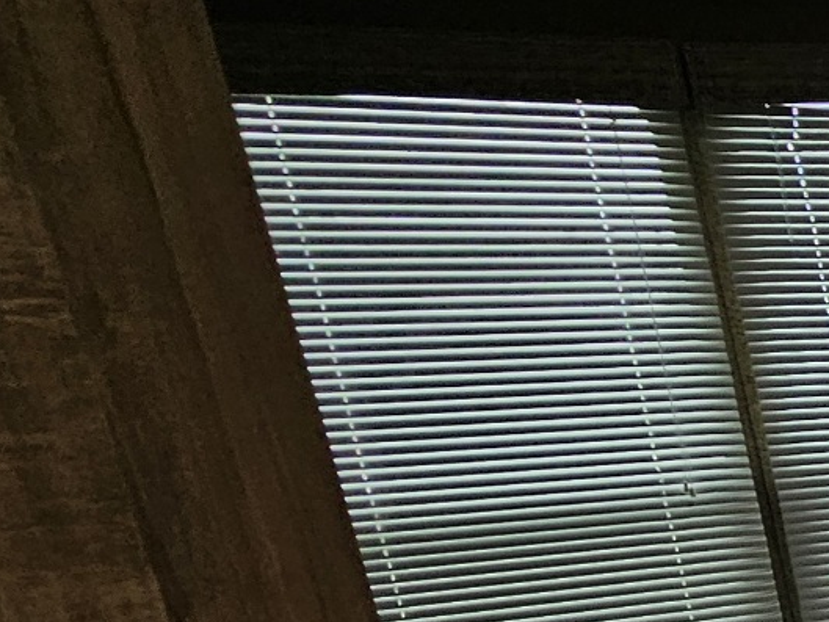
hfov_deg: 17.0
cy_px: 656
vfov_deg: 23.5
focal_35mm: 59
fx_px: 1413
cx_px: 1829
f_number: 2.2
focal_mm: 2.2
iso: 80
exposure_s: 1/120
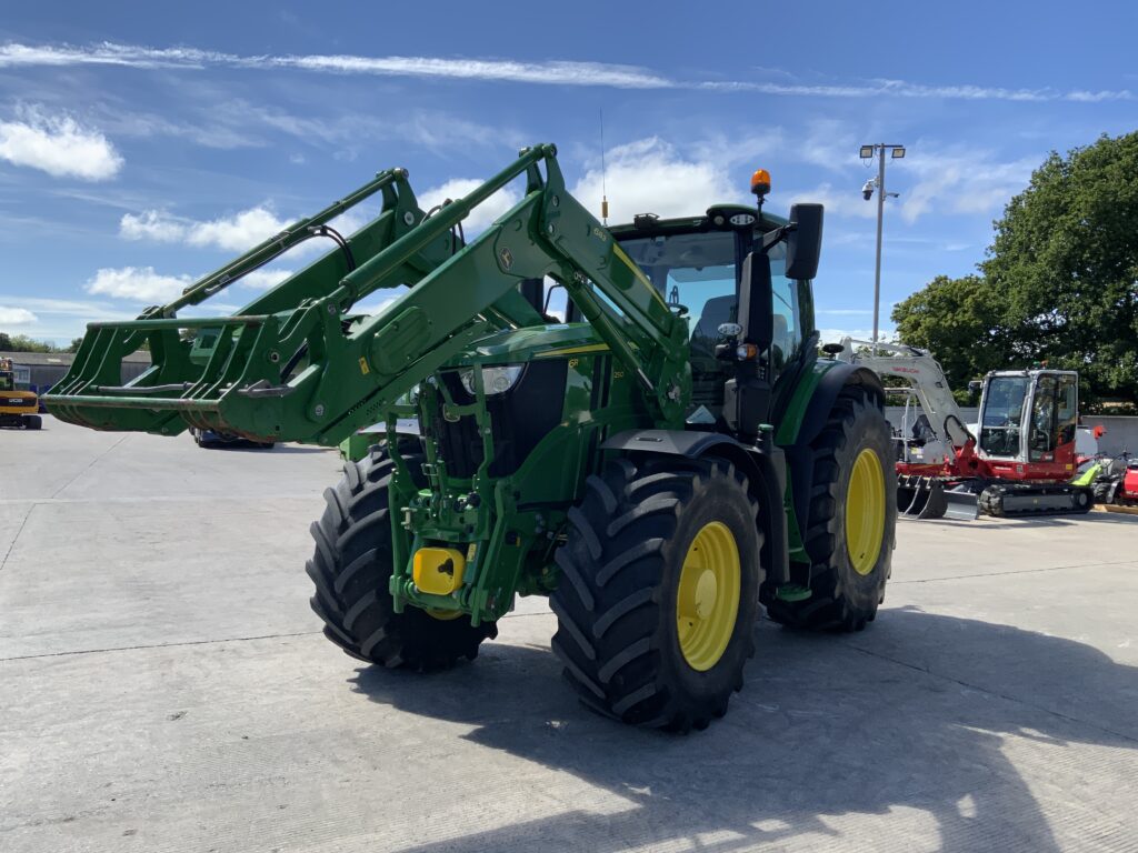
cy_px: 426
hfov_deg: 61.7
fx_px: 953
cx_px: 569
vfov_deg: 48.2
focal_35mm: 29
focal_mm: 3
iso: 16
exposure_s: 1/1626
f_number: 1.8
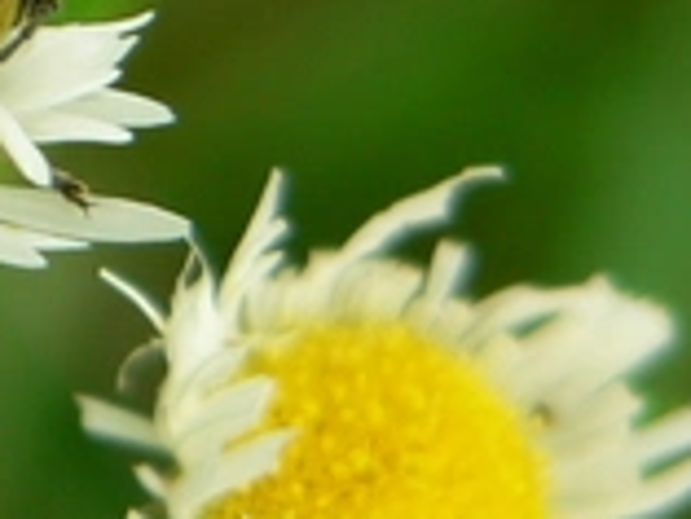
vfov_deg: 4.3
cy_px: -13
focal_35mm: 347
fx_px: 6932
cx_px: -462
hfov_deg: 5.6
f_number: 2.8
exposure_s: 1/60
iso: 80
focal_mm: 14.1
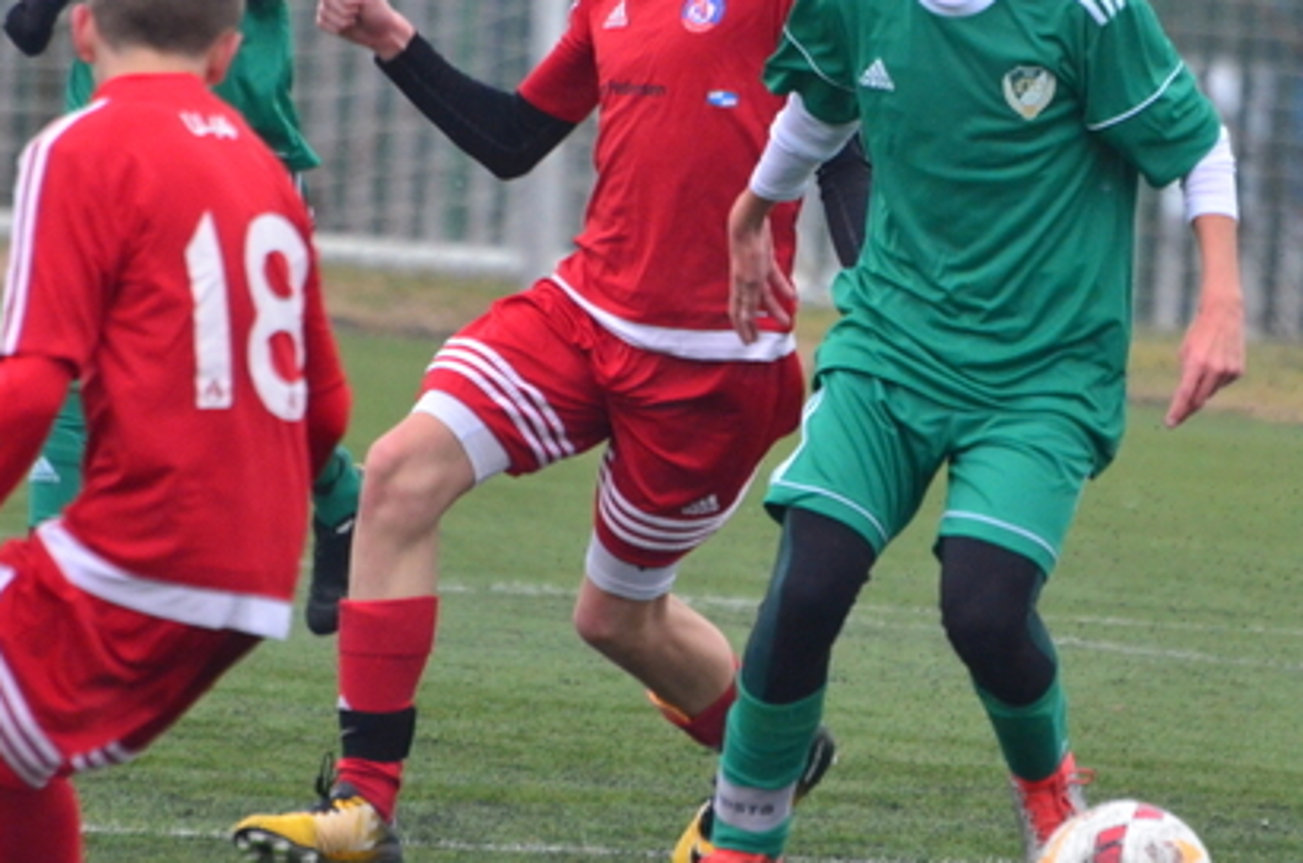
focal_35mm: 788
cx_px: 1011
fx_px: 28455
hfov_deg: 2.6
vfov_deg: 1.7
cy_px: 171
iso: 1600
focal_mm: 270
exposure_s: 1/640
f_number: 6.3
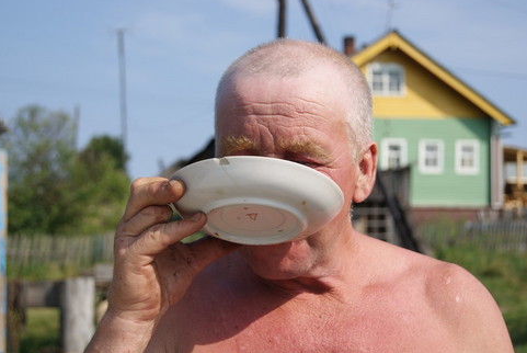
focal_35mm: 78
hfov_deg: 26.0
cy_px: 178
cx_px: 256
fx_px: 1143
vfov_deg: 17.5
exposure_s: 1/640
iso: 100
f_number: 5.6
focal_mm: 50
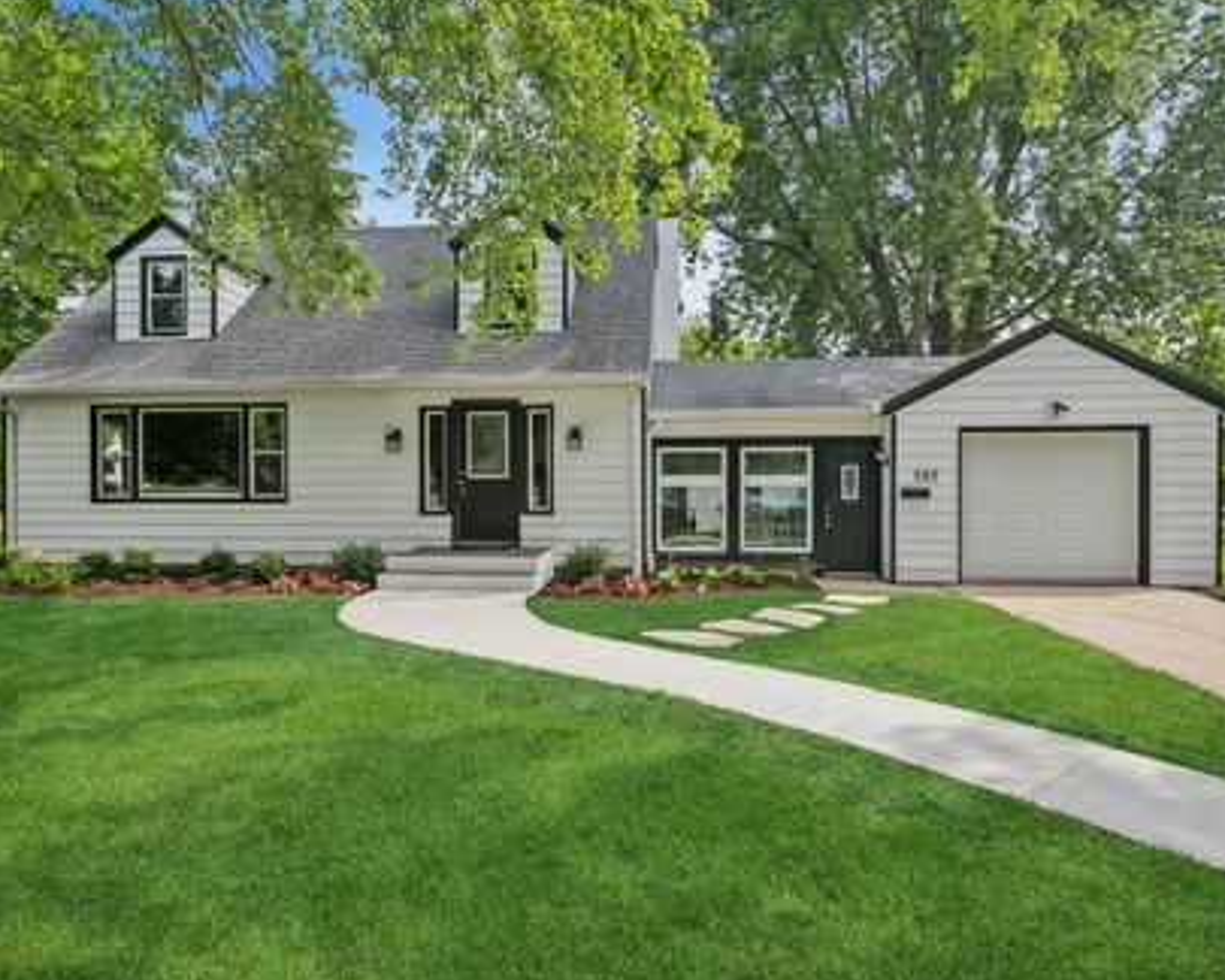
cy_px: 482
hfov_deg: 75.0
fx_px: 798
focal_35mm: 22
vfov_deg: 63.1
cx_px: 605
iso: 400
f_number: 11
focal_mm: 19
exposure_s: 1/100
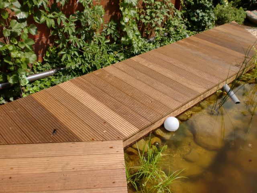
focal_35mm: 35
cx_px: 128
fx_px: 260
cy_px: 96
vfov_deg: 40.7
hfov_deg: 52.6
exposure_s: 1/1000
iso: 64
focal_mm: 6.3
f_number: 3.1
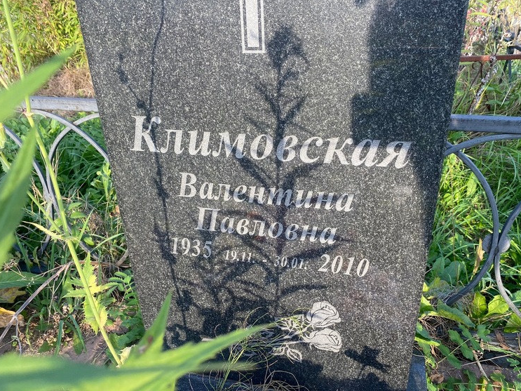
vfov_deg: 49.7
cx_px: 277
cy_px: 208
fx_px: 421
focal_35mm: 28
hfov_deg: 63.4
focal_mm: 4.25
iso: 32
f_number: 1.8
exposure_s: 1/251
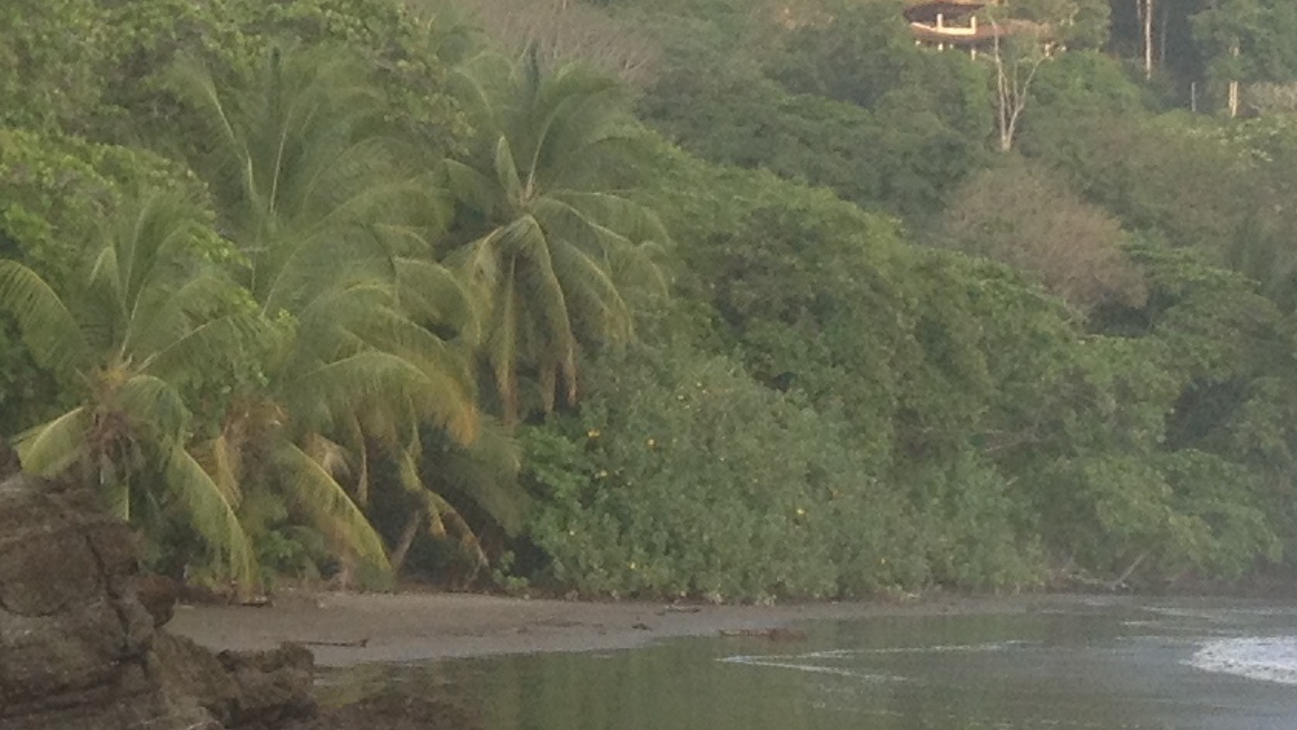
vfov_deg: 8.2
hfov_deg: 13.9
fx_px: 5090
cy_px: 281
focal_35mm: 148
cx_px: -433
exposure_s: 1/593
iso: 50
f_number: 2.4
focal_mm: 4.28
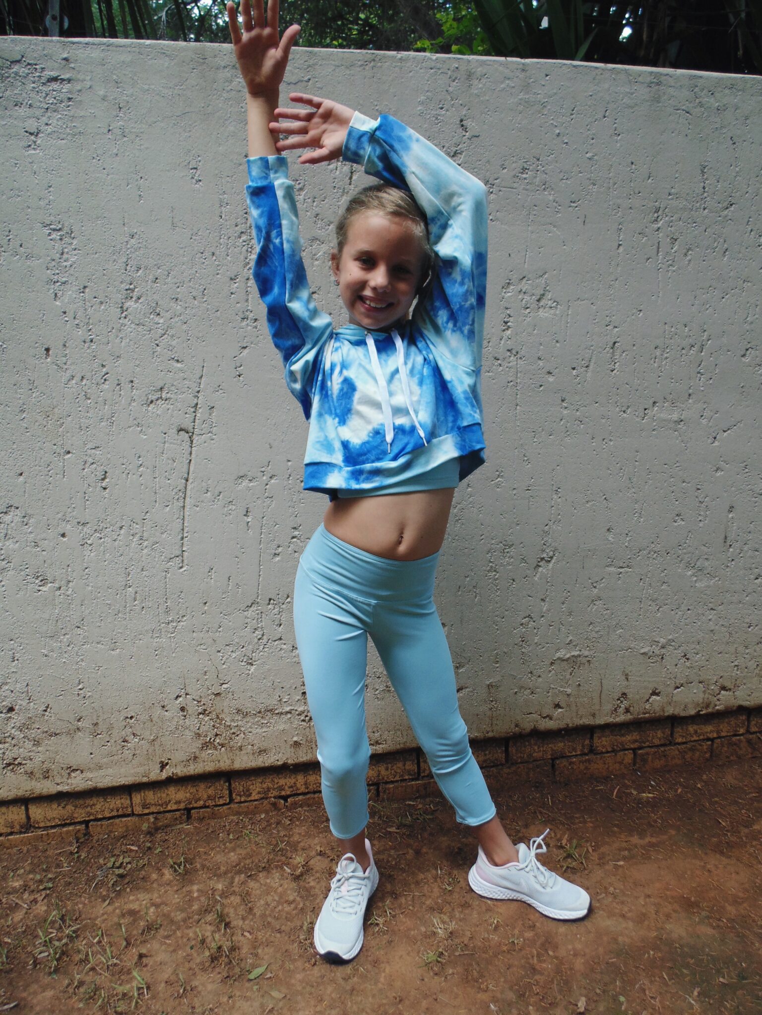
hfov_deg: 61.1
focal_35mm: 22
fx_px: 646
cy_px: 508
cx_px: 381
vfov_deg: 76.4
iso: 80
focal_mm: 4
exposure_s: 1/100
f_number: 3.1
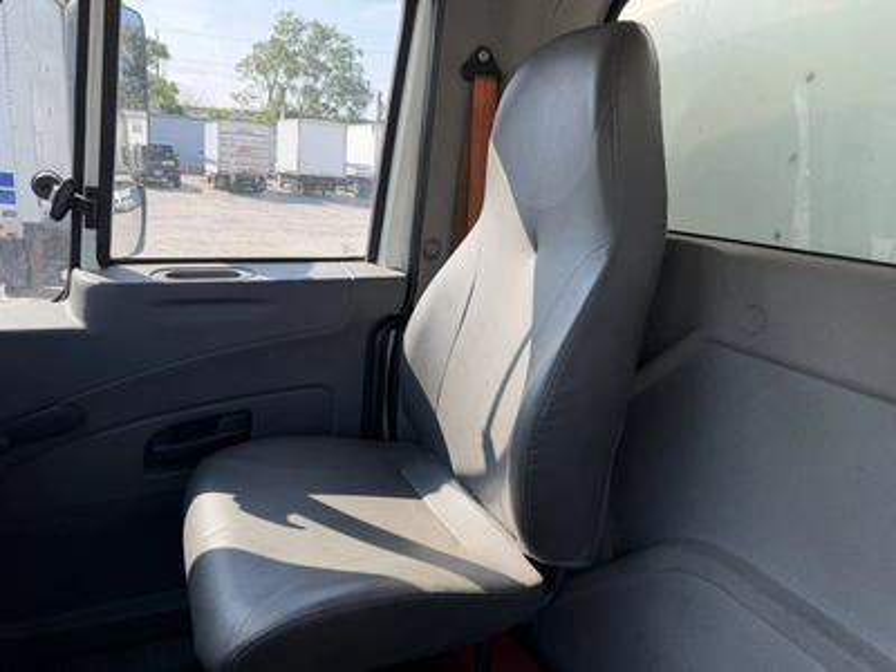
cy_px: 336
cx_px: 448
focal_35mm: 24
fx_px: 621
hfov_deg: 71.6
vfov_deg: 56.8
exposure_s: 1/612
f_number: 1.78
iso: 80
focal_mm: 6.76
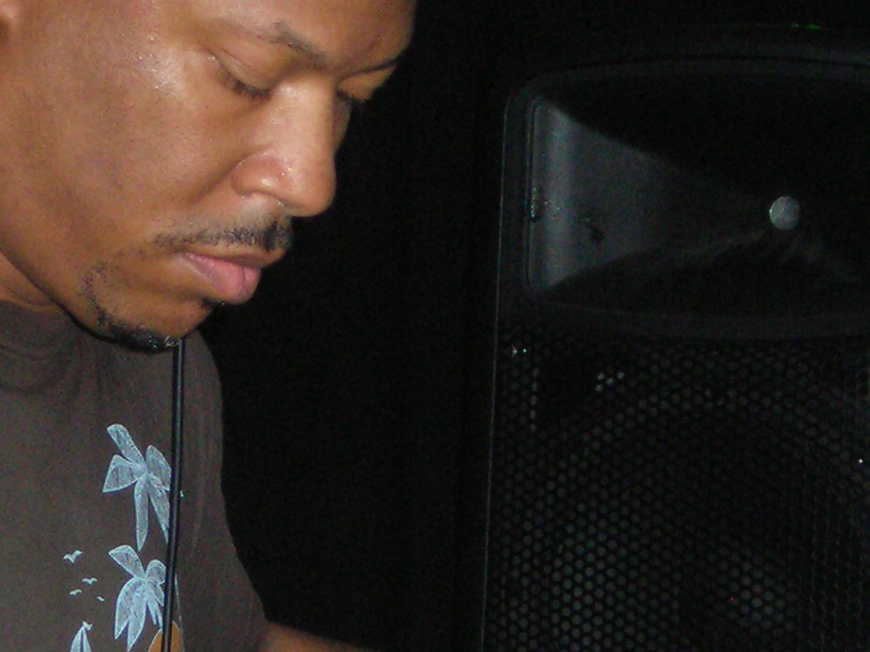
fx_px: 4598
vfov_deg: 8.1
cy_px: 420
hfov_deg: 10.8
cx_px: 165
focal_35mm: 183
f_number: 3.9
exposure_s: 1/60.1
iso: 200
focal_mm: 10.8
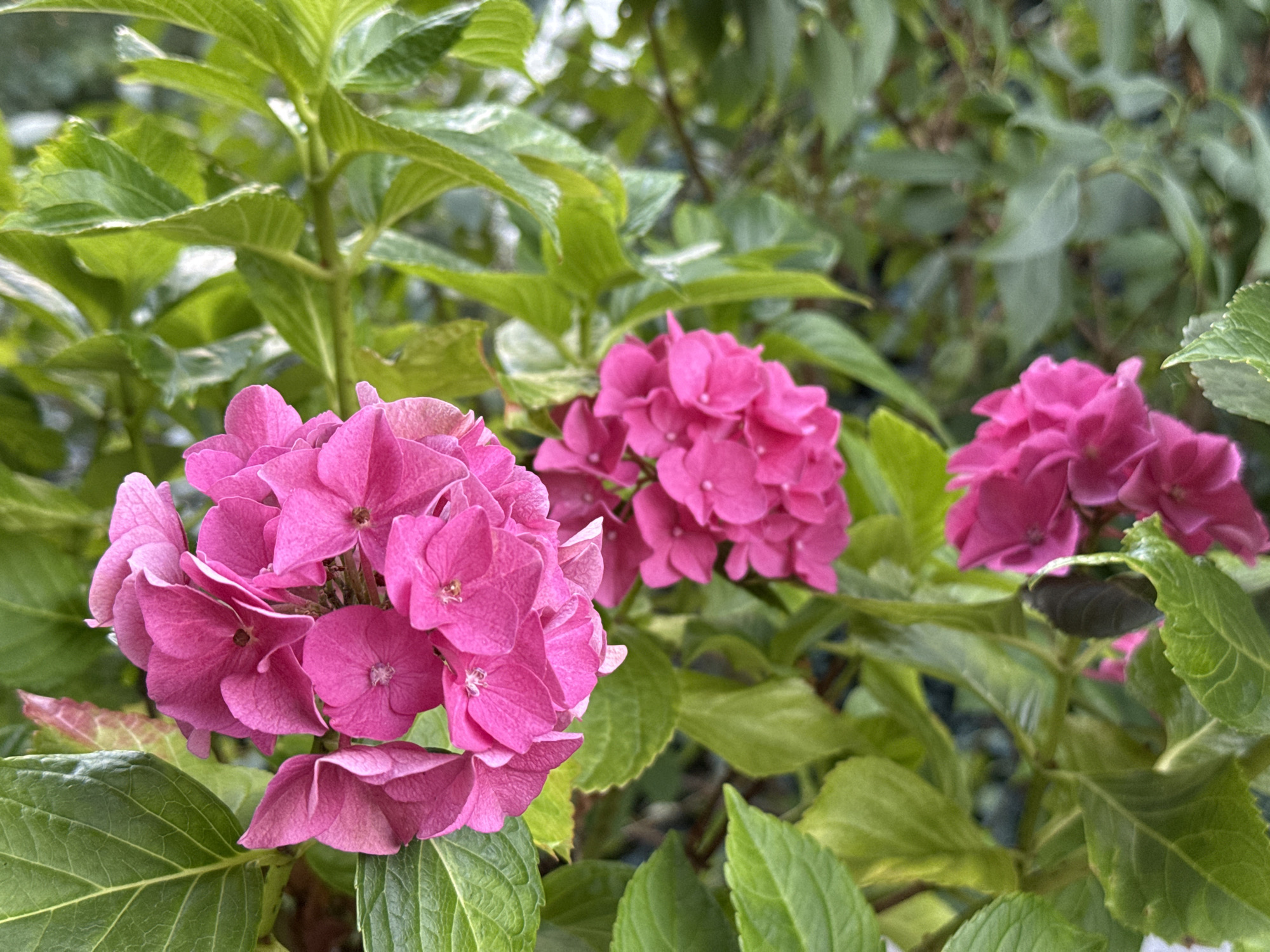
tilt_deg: -10.0
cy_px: 476
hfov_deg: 39.7
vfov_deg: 30.3
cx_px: 635
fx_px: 1761
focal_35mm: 48
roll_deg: +2.2
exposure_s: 1/75
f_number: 1.78
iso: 100
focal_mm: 6.76
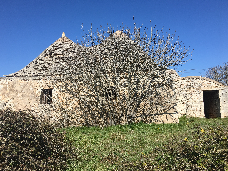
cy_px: 87
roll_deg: +2.1
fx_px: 198
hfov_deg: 60.0
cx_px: 115
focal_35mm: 30
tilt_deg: +9.4
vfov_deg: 46.8
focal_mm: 4.15
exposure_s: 1/1789
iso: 25
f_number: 2.2
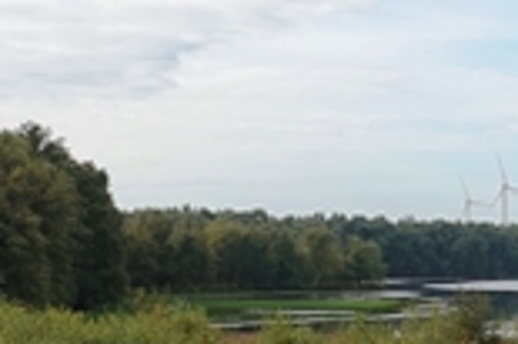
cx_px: 729
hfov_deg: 15.5
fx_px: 1782
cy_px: 366
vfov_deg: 10.9
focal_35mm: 124
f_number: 7.1
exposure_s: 1/160
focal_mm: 11.03
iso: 100
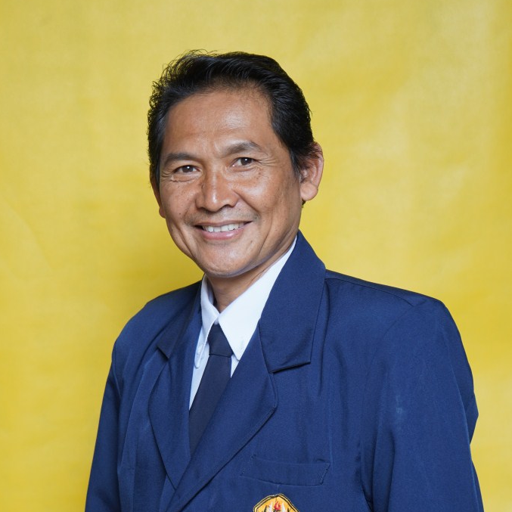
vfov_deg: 19.2
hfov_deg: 19.3
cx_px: 254
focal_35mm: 90
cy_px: 352
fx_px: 1506
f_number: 6.3
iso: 200
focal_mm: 70
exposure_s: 1/200
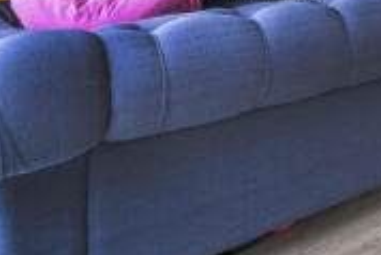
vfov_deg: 20.2
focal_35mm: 59
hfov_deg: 24.0
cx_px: 615
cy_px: -112
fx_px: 625
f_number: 8
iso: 400
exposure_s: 1/5
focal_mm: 16
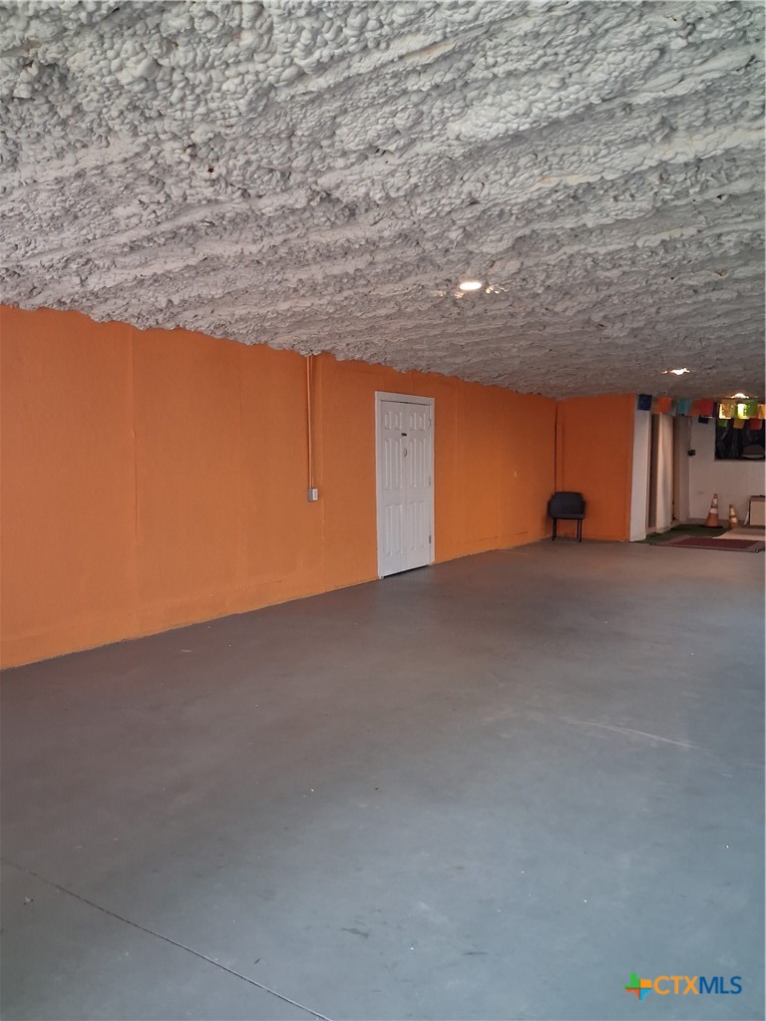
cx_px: 383
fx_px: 797
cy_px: 510
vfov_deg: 65.3
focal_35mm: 27
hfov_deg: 51.4
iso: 400
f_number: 1.8
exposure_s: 1/40
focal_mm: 4
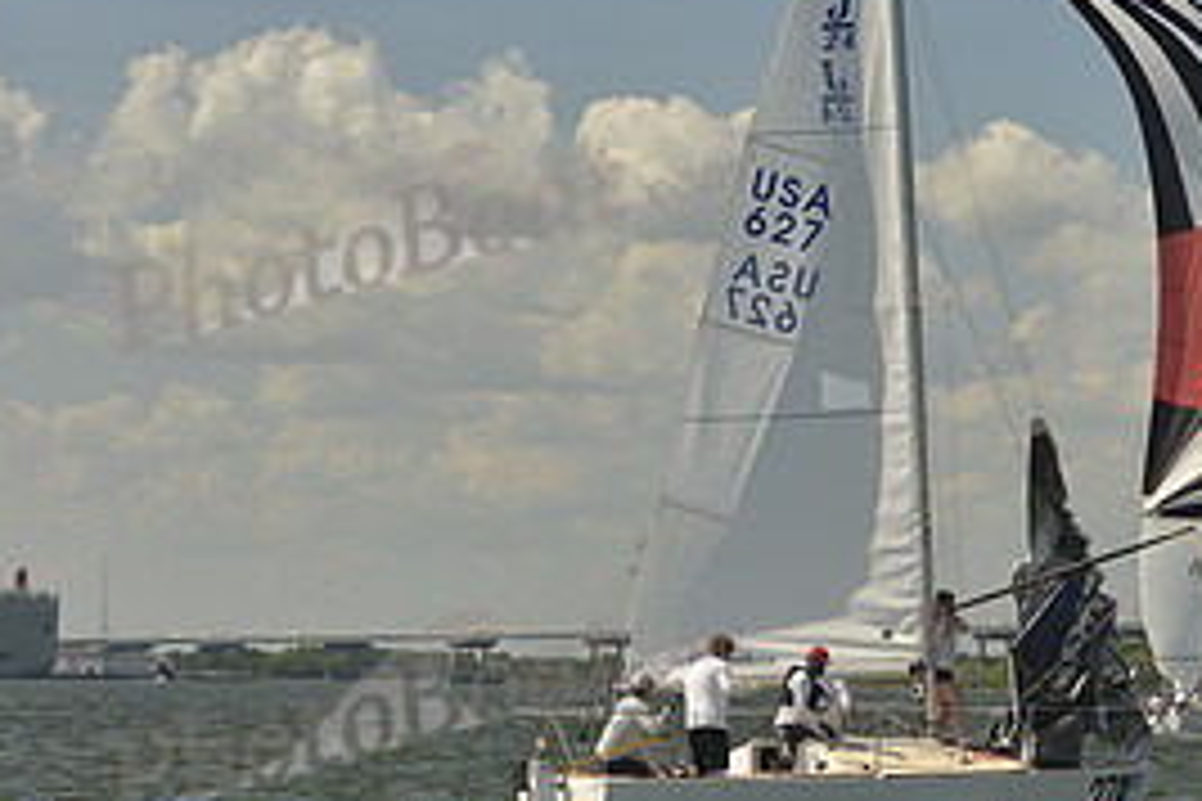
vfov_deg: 9.0
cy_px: 407
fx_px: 5075
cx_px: 981
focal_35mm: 152
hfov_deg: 13.4
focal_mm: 70
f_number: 6.3
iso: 280
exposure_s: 1/1250
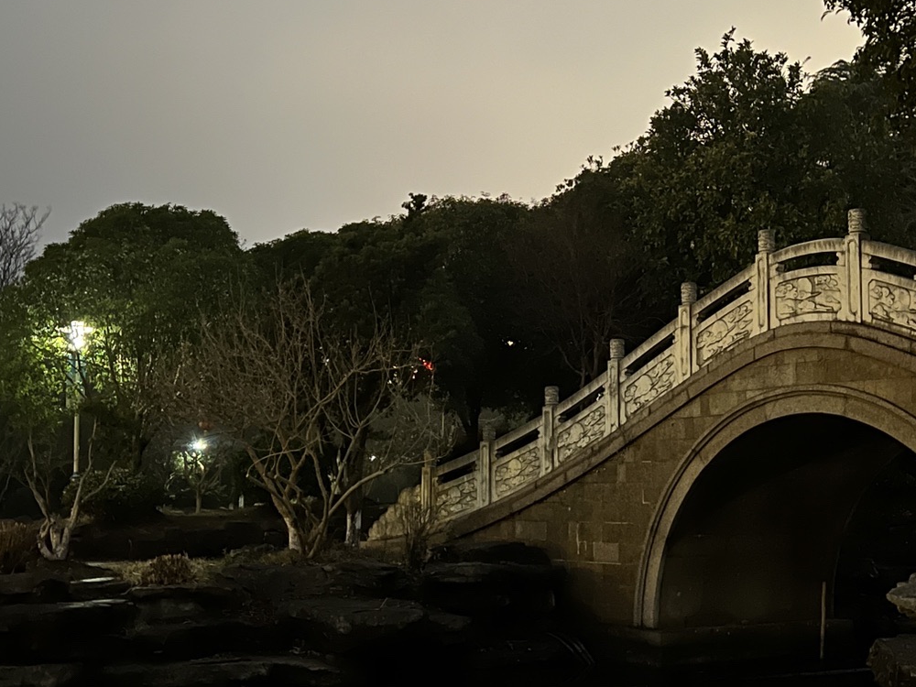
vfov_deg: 28.0
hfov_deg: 36.8
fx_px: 1376
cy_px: 345
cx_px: 503
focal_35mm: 52
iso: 800
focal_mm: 5.7
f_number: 1.5
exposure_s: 1/9
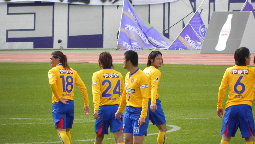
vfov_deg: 1.6
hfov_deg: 2.9
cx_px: 128
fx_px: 5012
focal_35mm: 741
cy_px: 52
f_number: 5.6
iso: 160
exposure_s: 1/327
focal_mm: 120
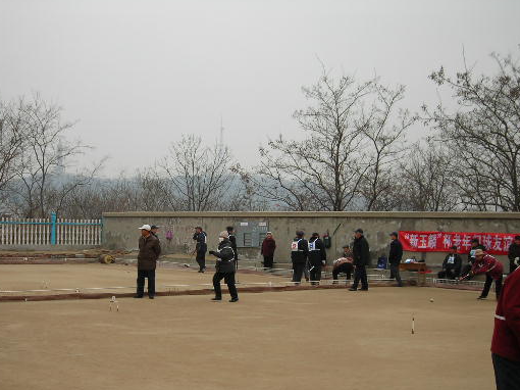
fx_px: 886
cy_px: 239
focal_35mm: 59
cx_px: 230
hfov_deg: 32.7
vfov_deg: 24.7
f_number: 3.4
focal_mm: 7.8
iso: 50
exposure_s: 1/137
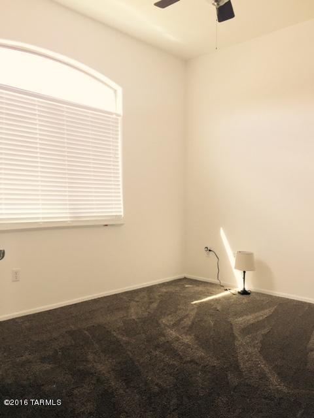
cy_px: 209
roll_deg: -1.5
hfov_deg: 48.2
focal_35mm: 29
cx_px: 157
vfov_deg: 61.7
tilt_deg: -0.2
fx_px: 351
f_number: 2.2
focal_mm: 4.15
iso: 32
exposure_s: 1/120
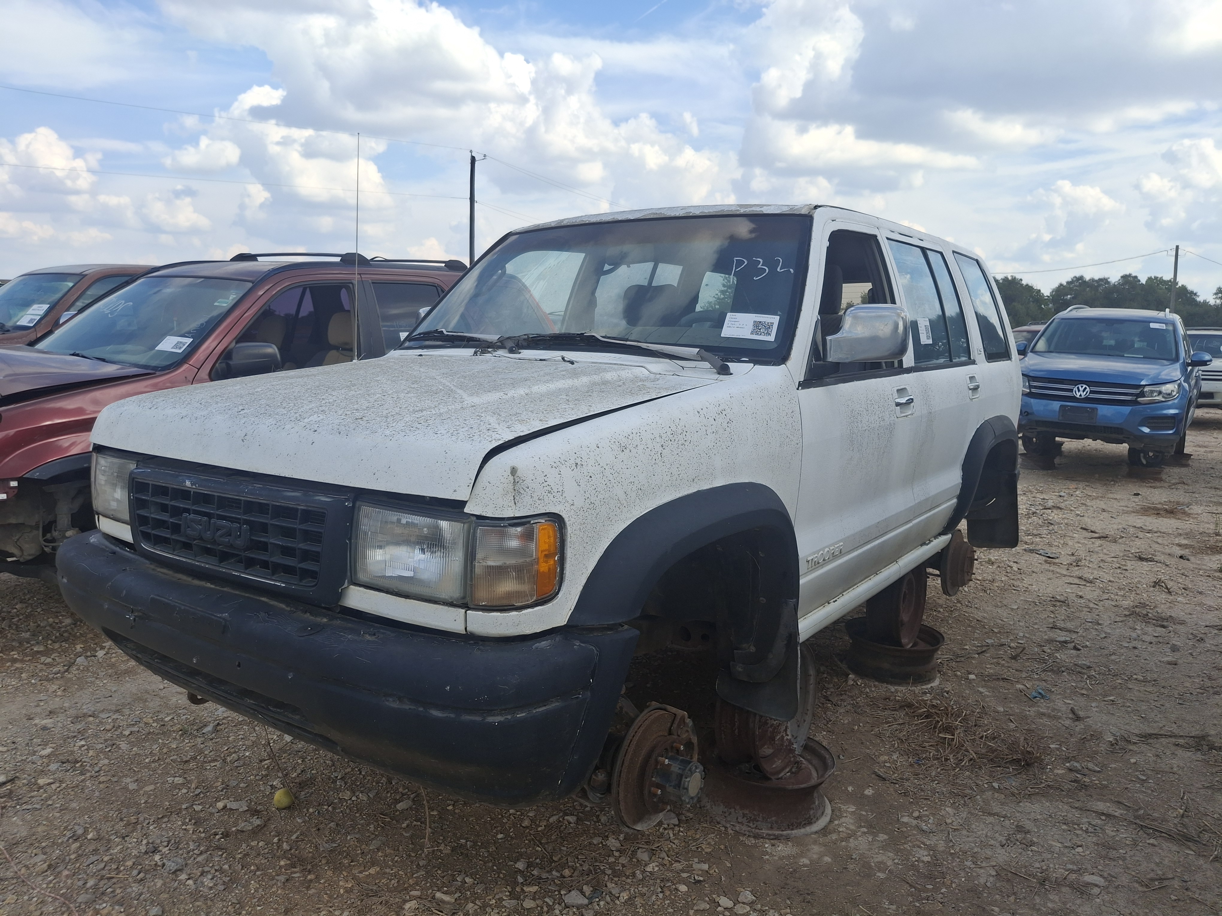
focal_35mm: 25
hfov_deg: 69.4
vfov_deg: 54.9
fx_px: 883
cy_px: 458
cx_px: 611
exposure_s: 1/1603
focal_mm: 4.69
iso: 32
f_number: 1.8
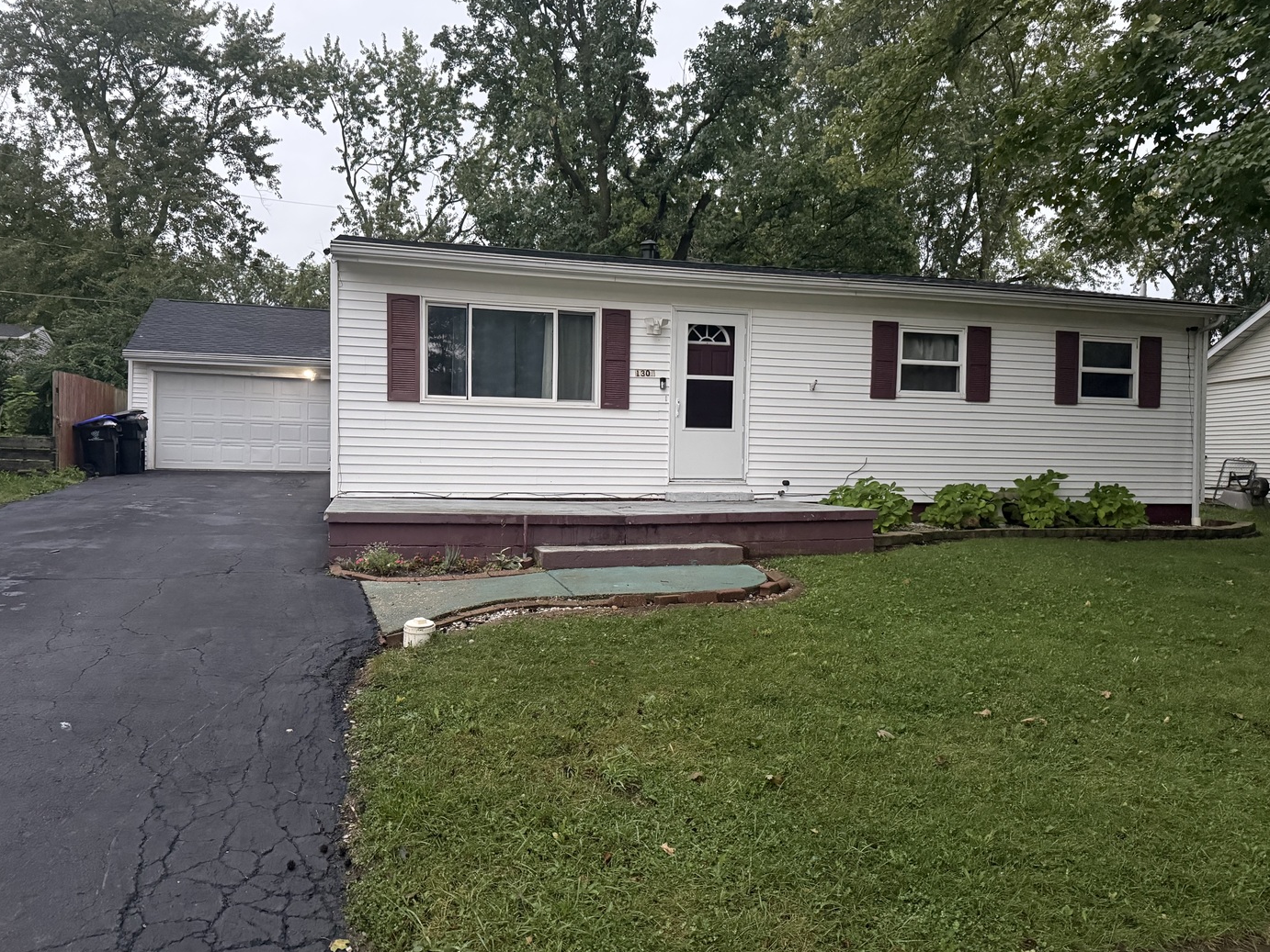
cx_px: 623
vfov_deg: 54.9
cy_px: 475
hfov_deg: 69.4
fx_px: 917
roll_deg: -0.8
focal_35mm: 25
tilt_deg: -0.6
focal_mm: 6.76
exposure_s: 1/39
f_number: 1.78
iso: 1000
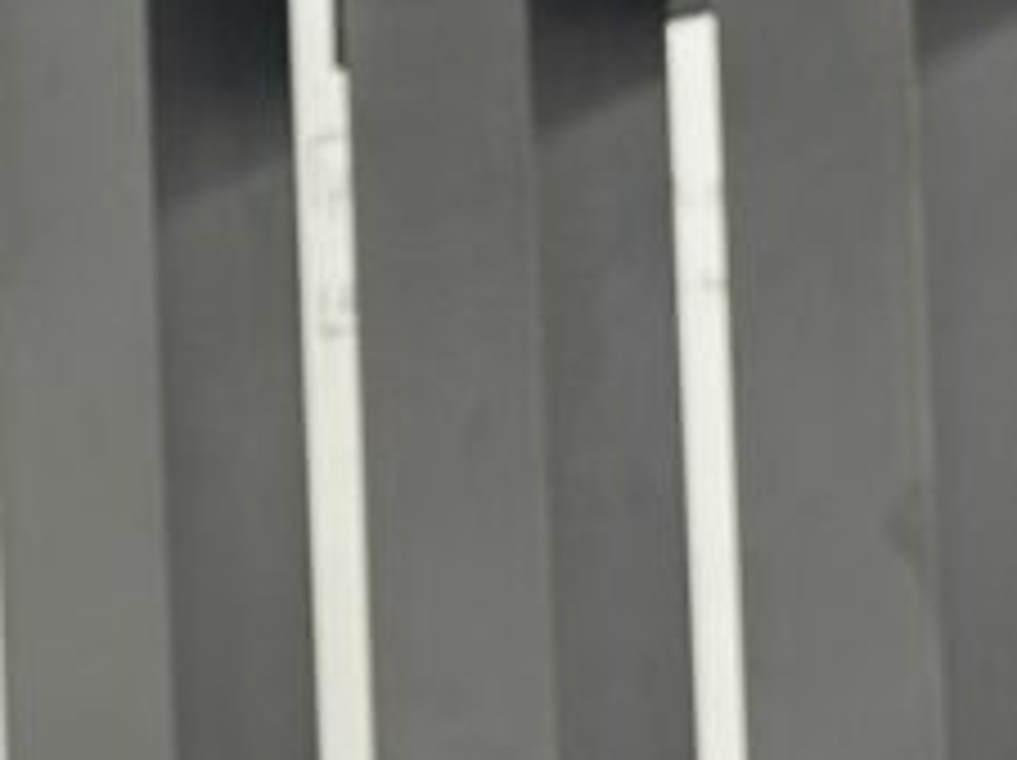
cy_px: 971
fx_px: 7484
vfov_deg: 5.8
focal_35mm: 255
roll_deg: +1.1
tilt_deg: +4.4
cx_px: 508
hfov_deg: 7.8
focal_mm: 6.76
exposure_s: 1/50
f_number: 1.78
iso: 200
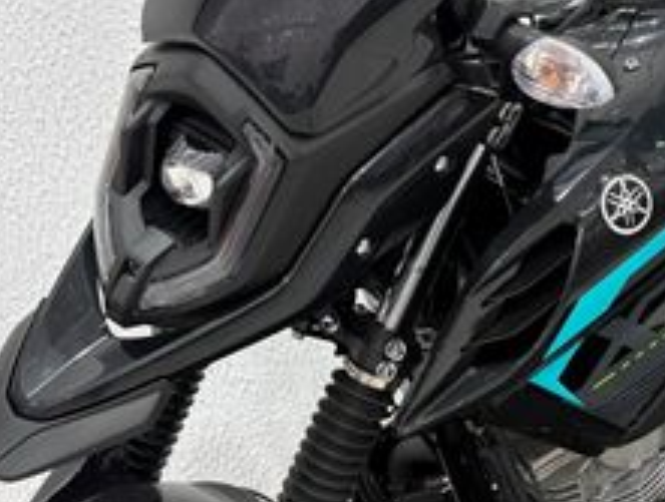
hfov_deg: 36.6
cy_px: 331
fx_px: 982
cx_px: 493
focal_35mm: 51
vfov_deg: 28.5
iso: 160
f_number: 1.78
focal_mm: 6.76
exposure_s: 1/60
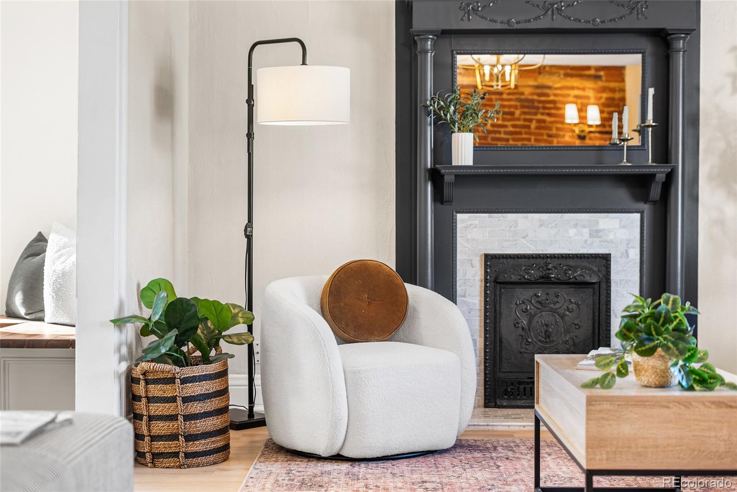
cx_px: 368
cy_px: 246
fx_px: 1024
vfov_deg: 27.0
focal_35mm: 50
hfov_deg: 39.6
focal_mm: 50
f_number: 2.8
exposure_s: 1/15
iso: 200
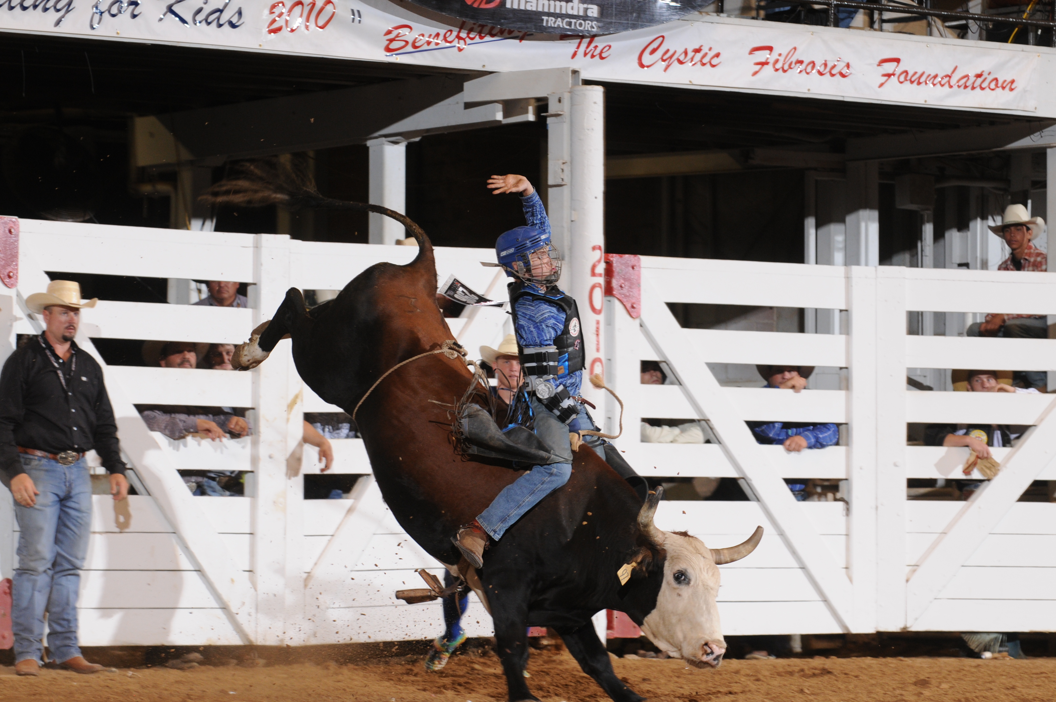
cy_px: 351
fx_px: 4834
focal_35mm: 165
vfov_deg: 8.3
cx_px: 528
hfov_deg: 12.5
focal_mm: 110
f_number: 4.5
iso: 500
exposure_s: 1/250
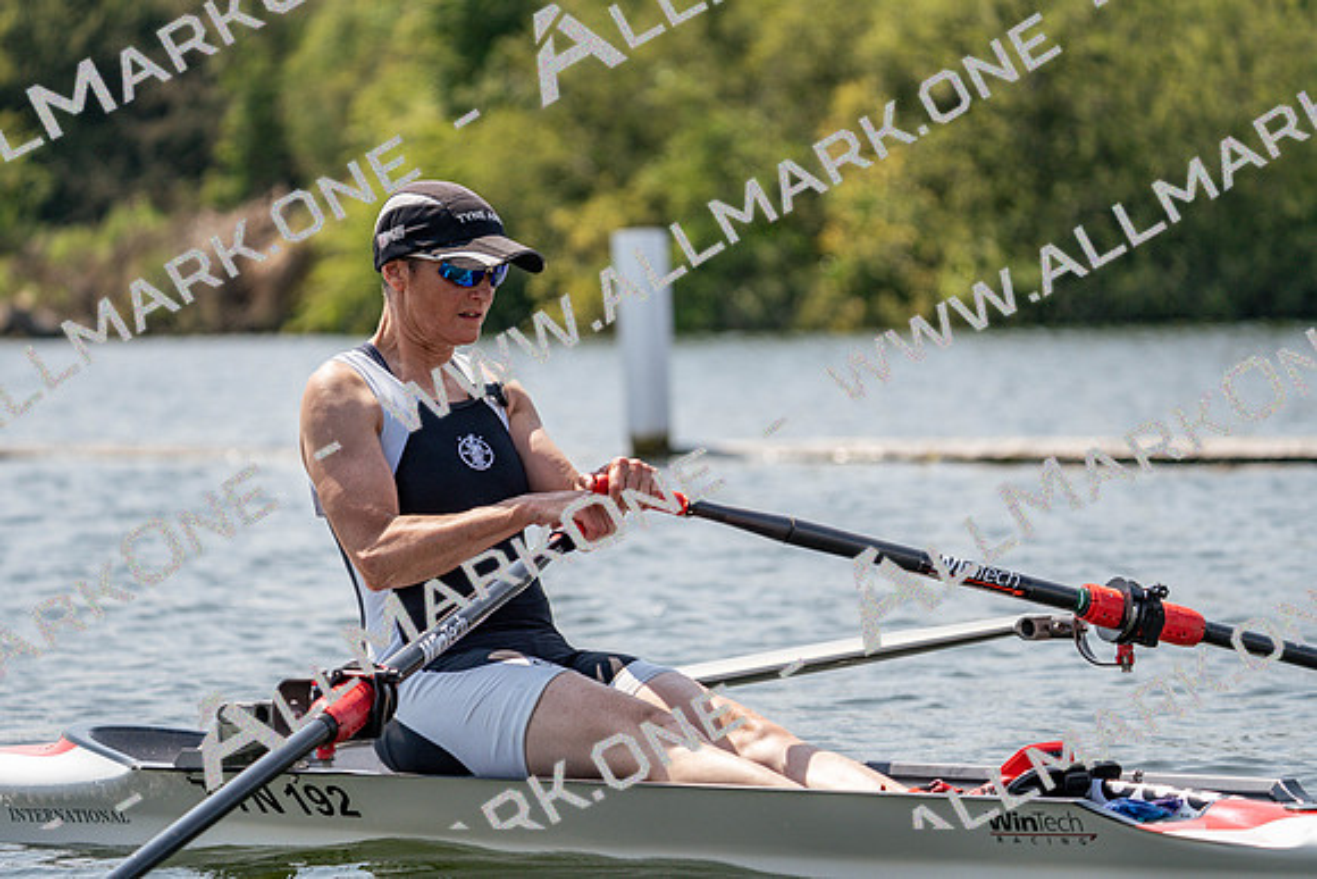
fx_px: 7318
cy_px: 440
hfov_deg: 10.3
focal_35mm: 200
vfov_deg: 6.9
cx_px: 658
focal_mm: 200
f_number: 5.6
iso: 200
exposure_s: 1/1600
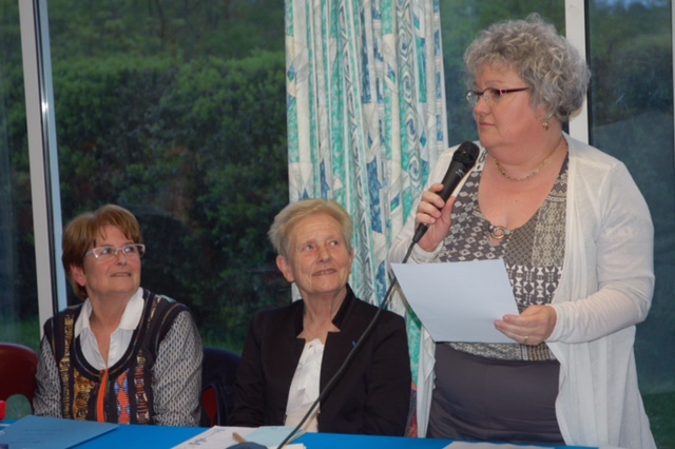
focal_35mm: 78
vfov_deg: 17.5
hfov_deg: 26.0
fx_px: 1462
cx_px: 338
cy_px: 224
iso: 400
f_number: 4.5
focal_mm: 52
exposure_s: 1/60
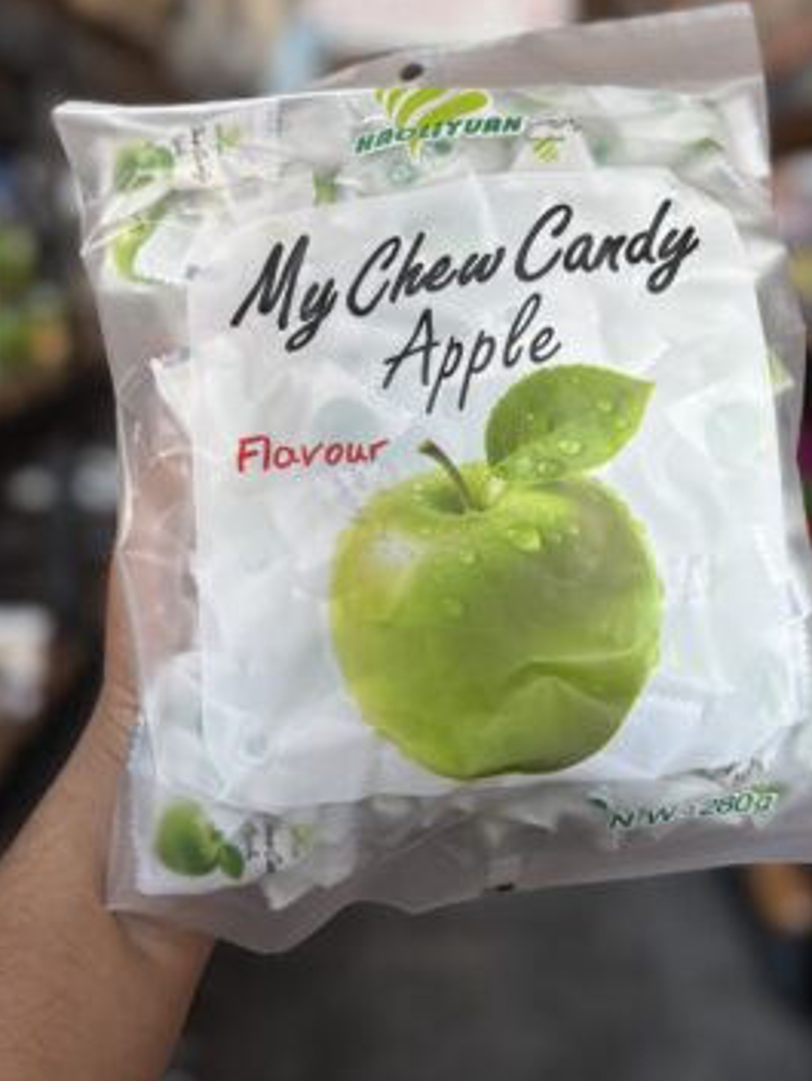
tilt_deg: -8.7
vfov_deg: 47.5
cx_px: 432
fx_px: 1219
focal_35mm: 39
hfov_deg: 36.8
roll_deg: +0.1
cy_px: 427
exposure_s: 1/50
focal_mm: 6.76
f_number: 1.78
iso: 200
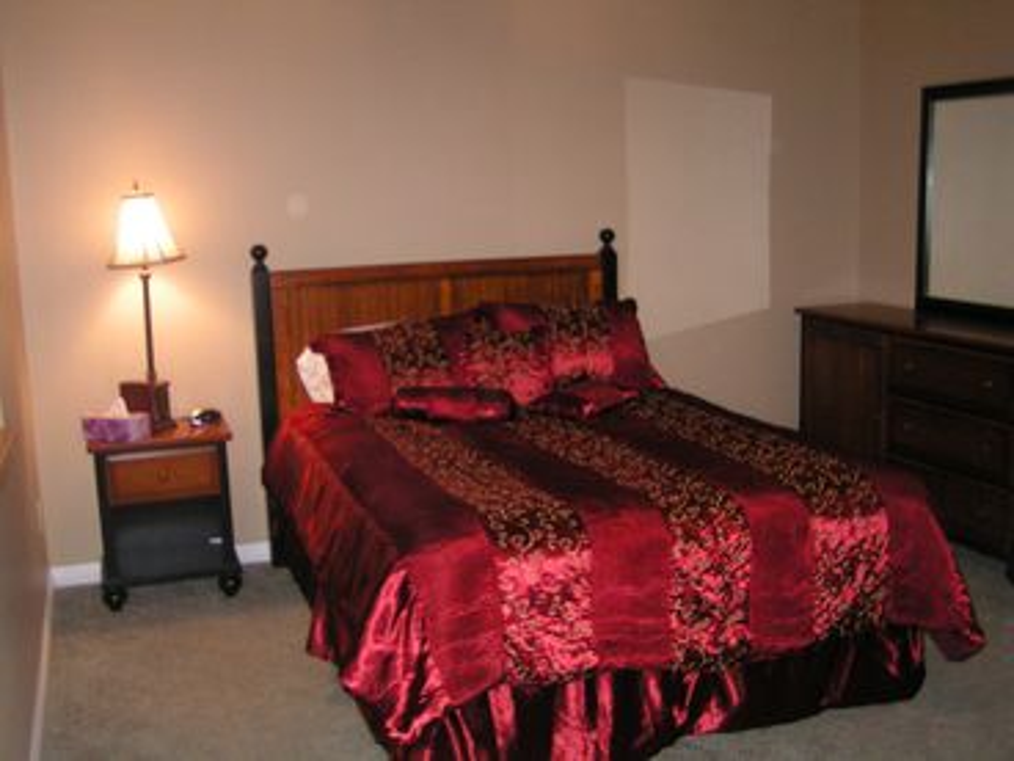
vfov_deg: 37.7
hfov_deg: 49.0
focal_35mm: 38
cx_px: 507
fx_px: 1113
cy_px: 380
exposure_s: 1/40
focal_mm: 5.8
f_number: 2.8
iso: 200
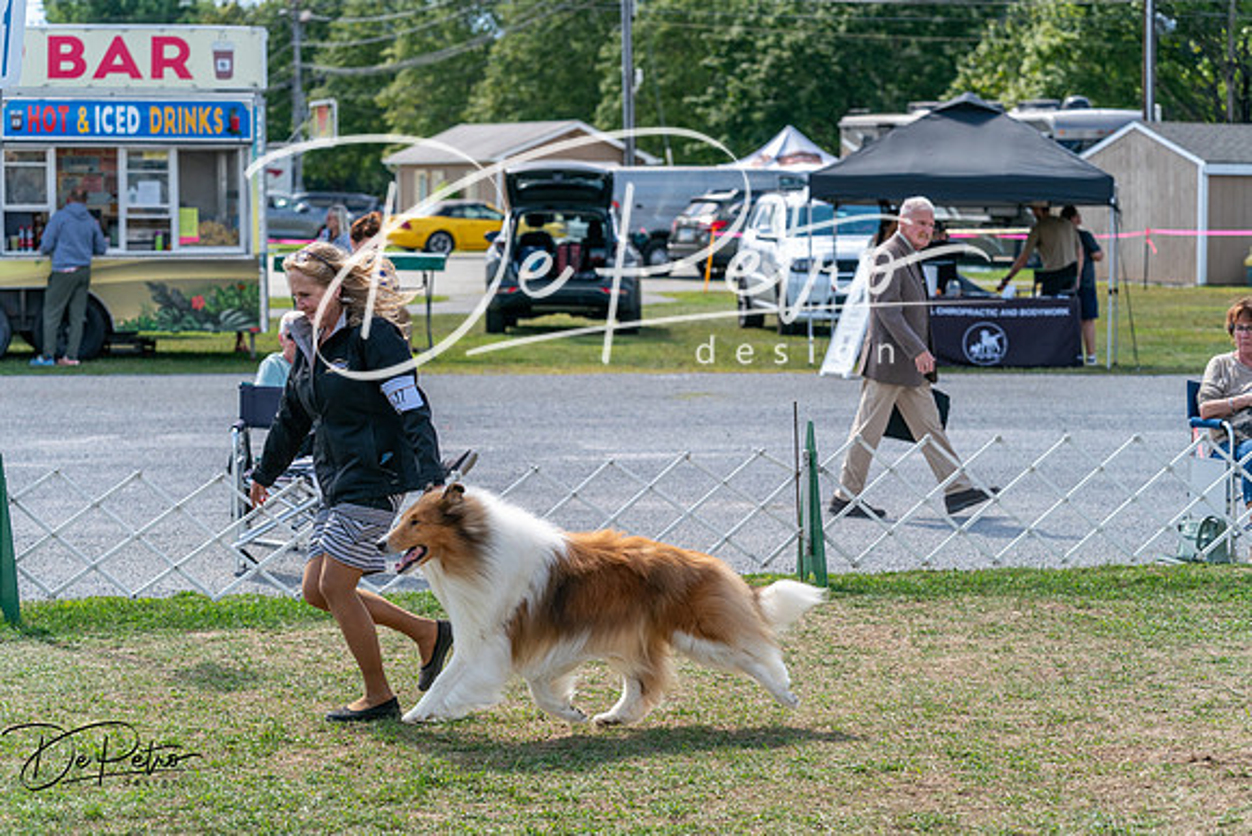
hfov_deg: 19.3
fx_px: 3687
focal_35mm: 106
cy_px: 418
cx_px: 626
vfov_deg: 12.9
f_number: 5
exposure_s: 1/2000
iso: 800
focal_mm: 106
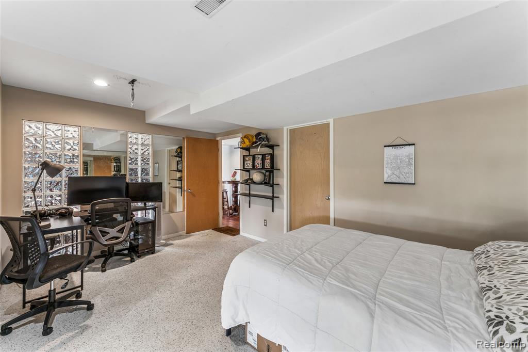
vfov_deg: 78.8
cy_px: 176
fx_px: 214
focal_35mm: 15
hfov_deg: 101.9
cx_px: 264
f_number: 13
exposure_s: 1
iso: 400
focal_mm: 14.6
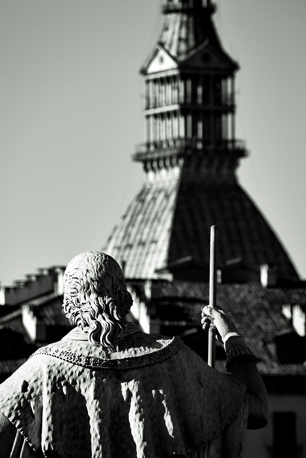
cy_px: 231
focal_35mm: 470
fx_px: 5991
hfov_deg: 2.9
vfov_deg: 4.4
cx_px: 137
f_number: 6.4
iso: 200
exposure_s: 1/500
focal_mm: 218.7
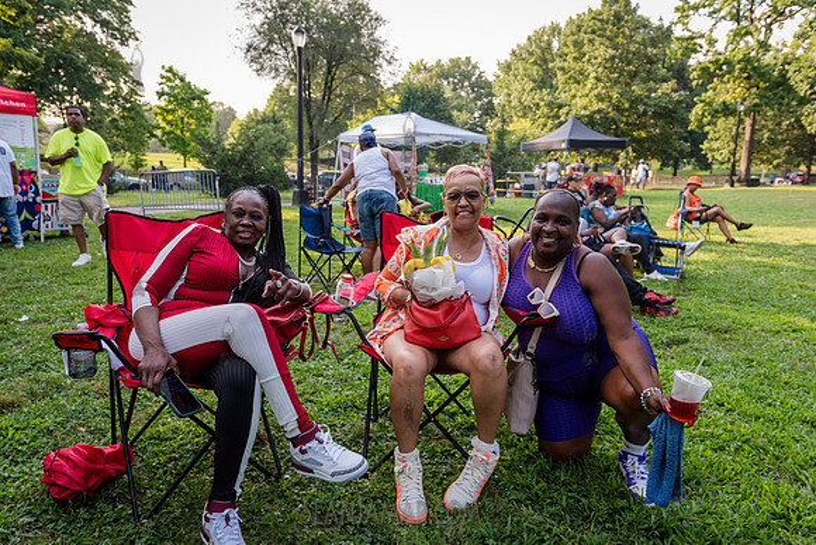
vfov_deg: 52.4
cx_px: 408
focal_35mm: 24
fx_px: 553
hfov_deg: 72.8
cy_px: 272
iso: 500
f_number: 3.5
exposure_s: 1/500
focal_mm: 24
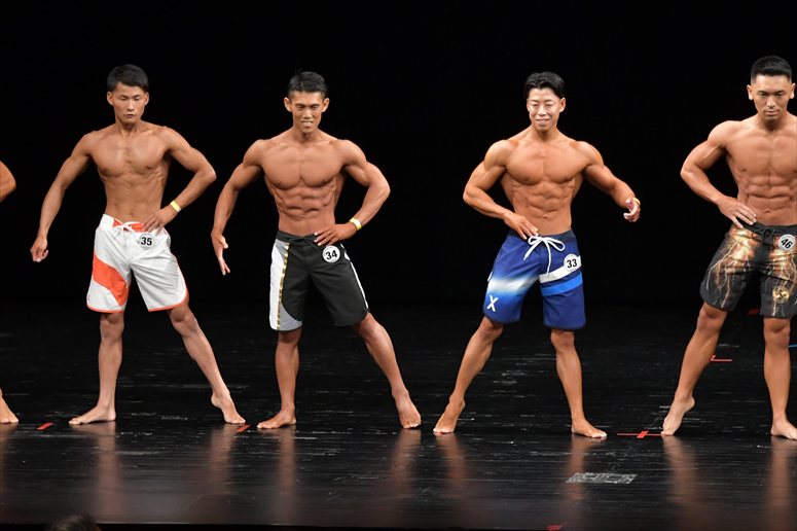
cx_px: 398
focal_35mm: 240
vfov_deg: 5.7
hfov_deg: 8.6
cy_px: 266
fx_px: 5311
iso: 3200
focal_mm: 160
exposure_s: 1/400
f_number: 5.6
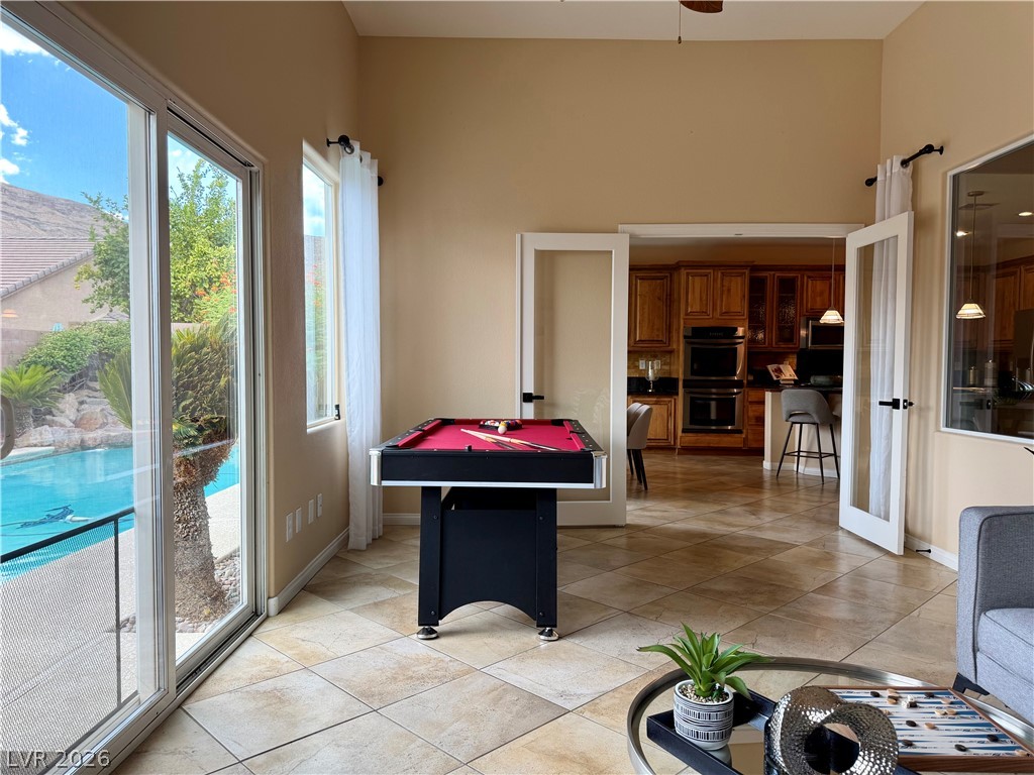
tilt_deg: -2.7
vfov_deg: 56.8
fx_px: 717
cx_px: 517
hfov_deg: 71.6
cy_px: 388
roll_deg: +0.2
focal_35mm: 24
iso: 64
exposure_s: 1/165
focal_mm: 6.76
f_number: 1.78
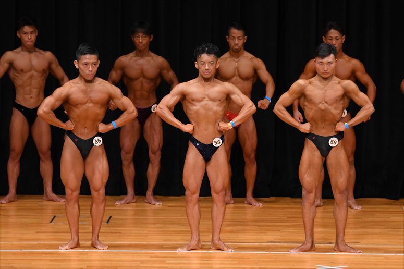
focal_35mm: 255
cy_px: 134
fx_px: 2860
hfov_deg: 8.1
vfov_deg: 5.4
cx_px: 202
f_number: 5.6
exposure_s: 1/400
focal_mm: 170
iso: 3200
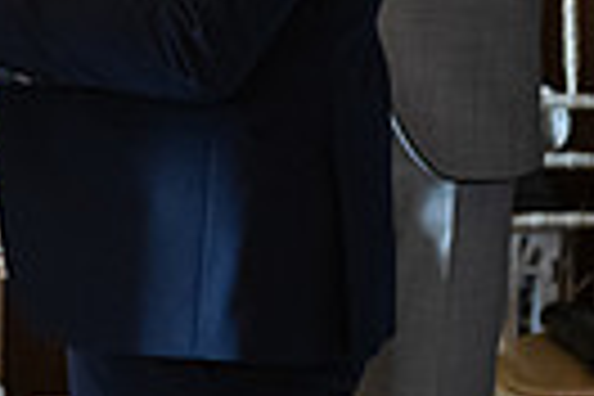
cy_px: -286
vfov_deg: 4.4
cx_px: -94
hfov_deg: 6.7
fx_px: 5082
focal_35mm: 308
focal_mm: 70
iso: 1000
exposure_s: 1/160
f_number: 3.5
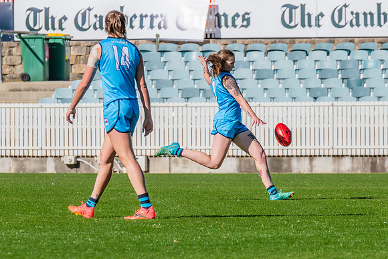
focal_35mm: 585
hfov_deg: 3.5
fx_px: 6305
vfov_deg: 2.4
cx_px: 209
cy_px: 92
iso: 800
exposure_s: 1/1250
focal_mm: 420
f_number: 16
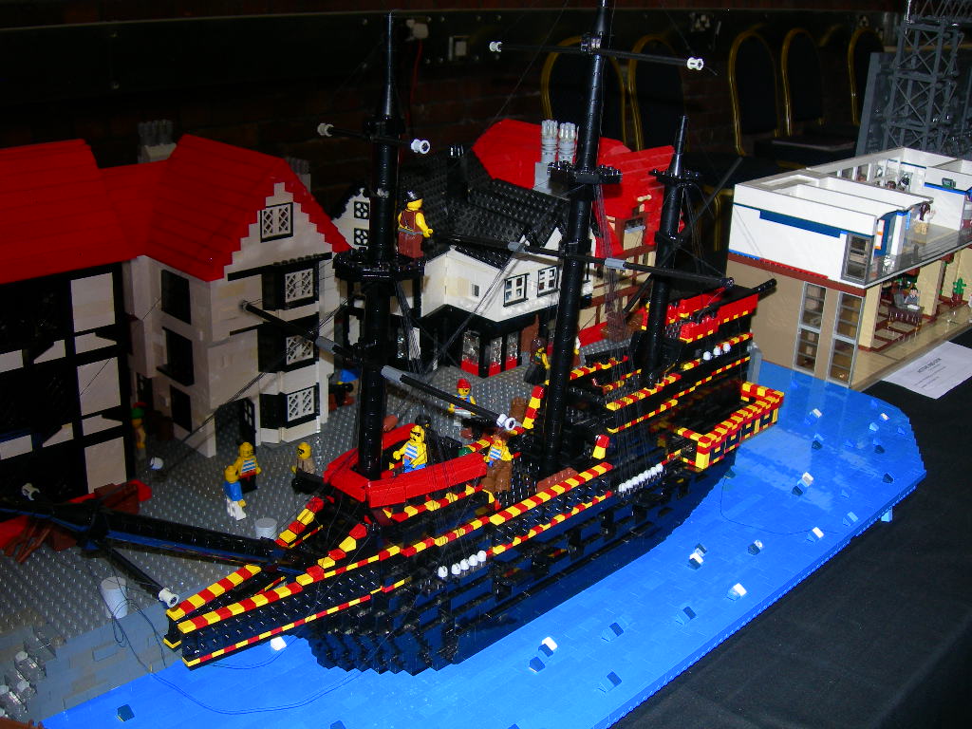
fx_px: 1067
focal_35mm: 38
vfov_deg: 37.7
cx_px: 486
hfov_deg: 49.0
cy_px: 364
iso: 69
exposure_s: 1/60.1
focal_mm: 7.8
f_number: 2.8
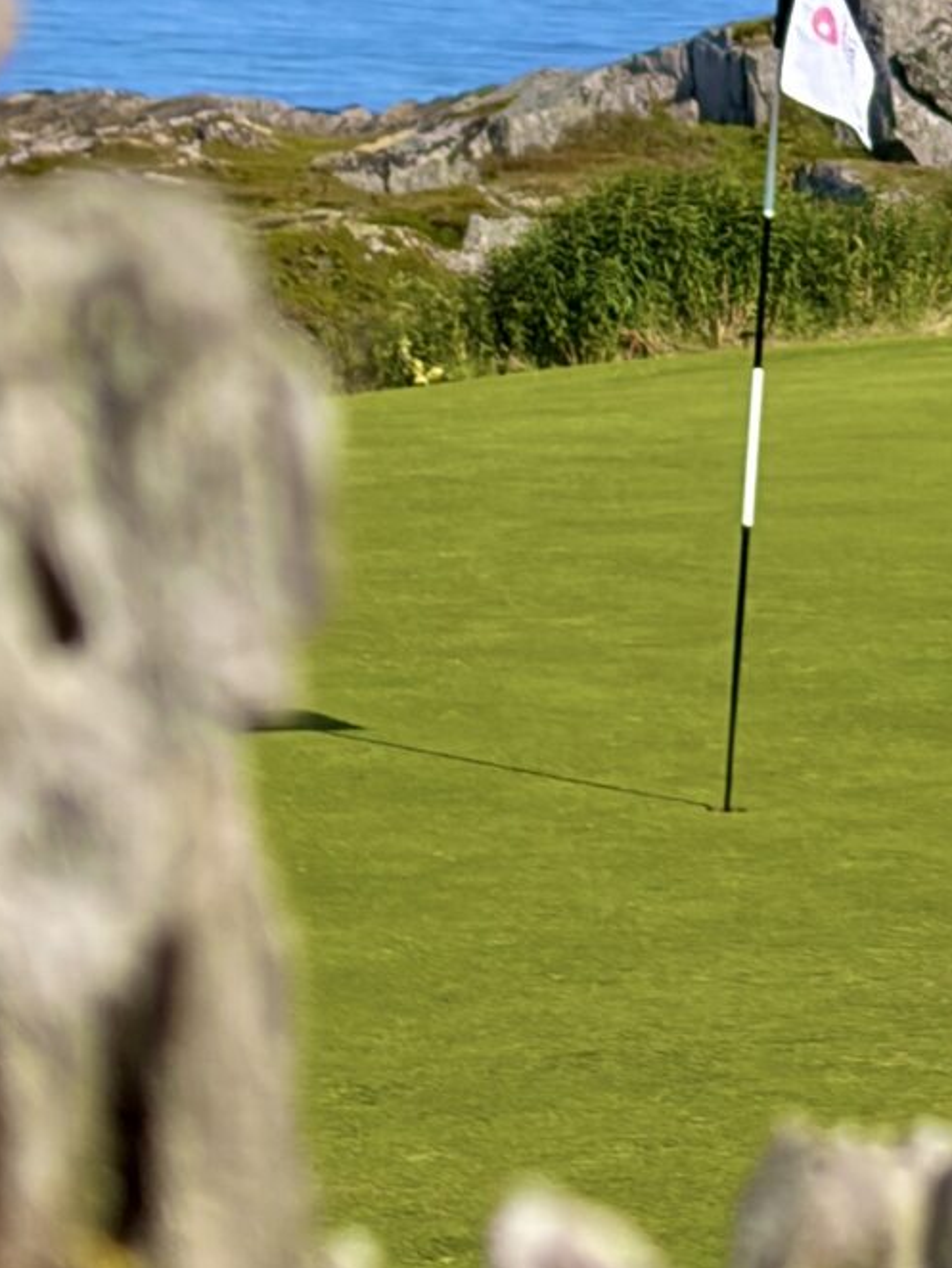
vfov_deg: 9.7
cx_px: 1122
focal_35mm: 201
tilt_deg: +2.9
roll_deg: -3.3
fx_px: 7366
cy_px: -314
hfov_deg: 7.3
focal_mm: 5.96
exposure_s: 1/3831
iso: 32
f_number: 1.6
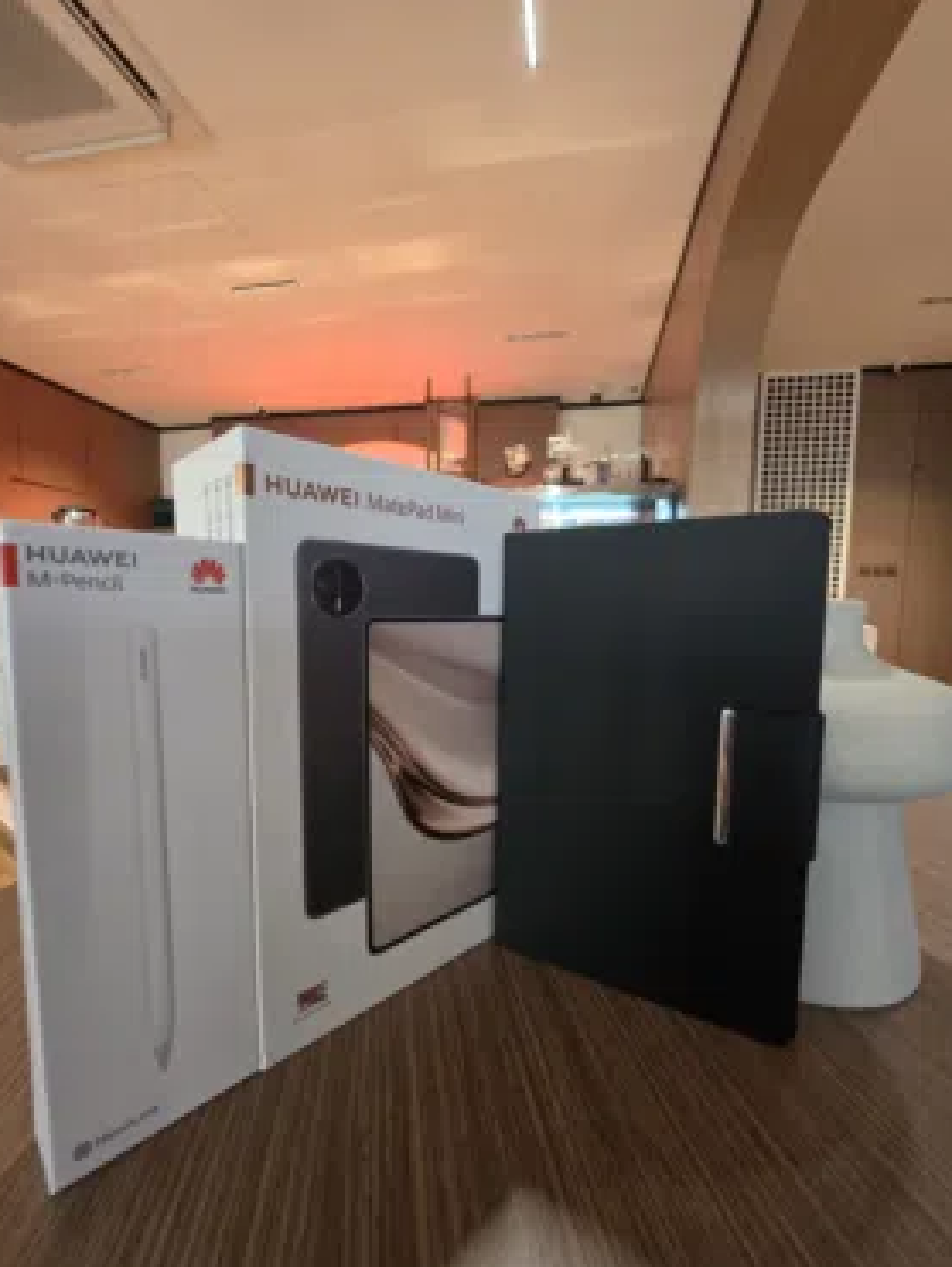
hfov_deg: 85.8
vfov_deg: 101.9
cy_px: 669
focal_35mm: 14
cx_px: 474
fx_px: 512
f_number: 1.9
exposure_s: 1/50
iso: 250
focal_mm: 2.2
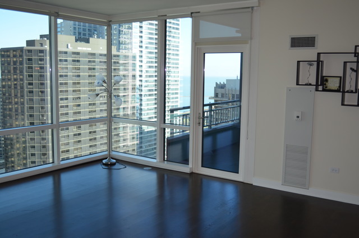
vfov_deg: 36.7
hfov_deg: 53.2
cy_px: 119
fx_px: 358
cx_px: 180
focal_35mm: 36
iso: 200
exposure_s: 1/200
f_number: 4
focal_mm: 24
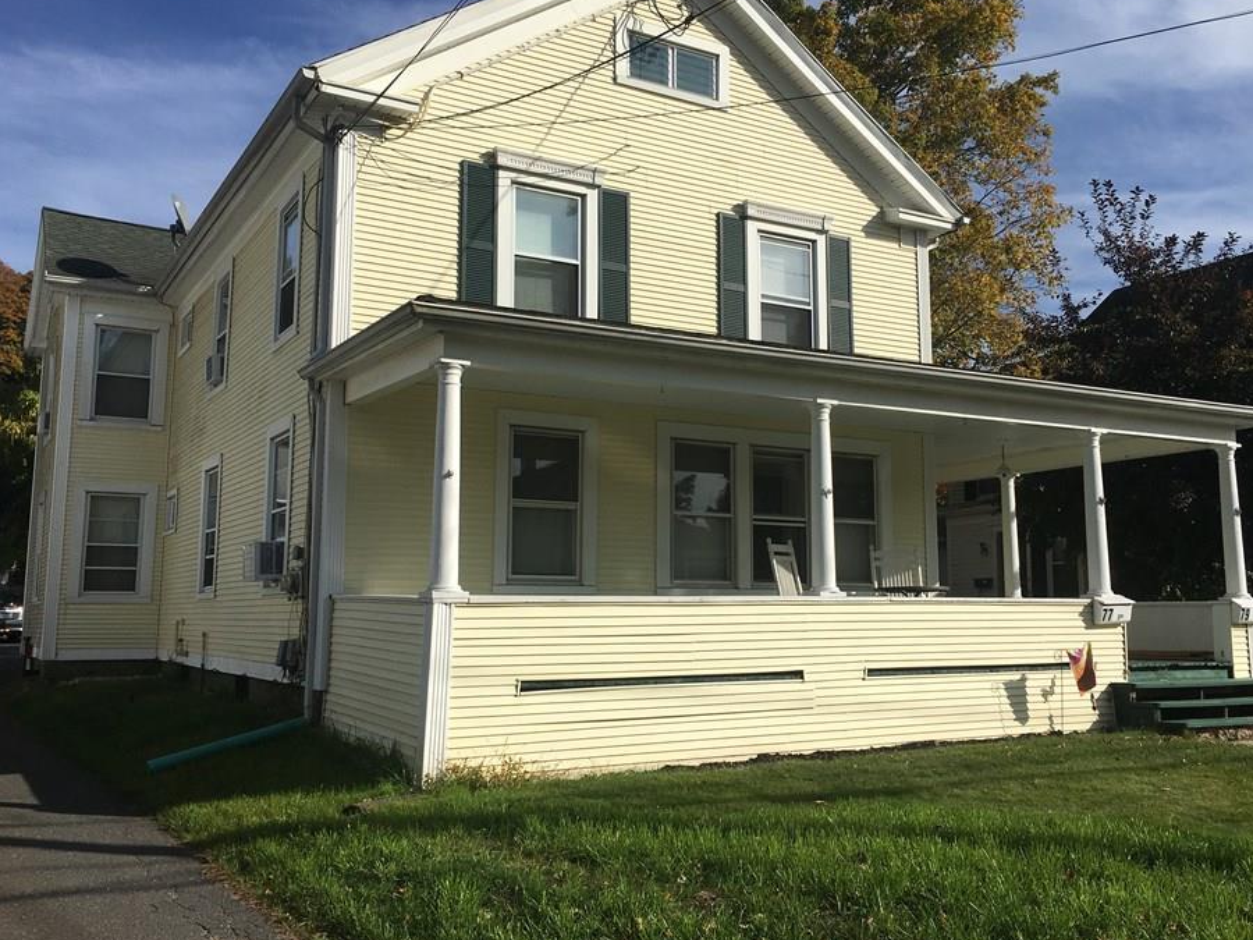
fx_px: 1195
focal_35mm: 33
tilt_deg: +9.4
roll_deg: +0.8
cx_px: 679
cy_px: 447
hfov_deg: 55.3
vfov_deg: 42.9
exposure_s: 1/3497
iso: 25
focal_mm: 4.15
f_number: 2.2
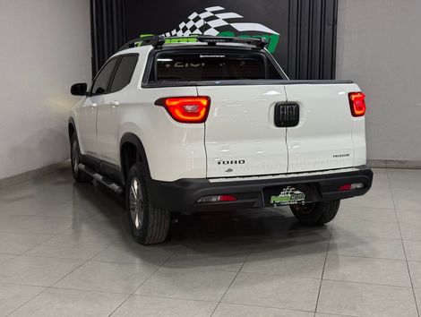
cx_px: 210
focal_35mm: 48
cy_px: 158
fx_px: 585
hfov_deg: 39.6
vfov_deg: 30.3
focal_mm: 6.76
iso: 200
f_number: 1.78
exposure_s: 1/60
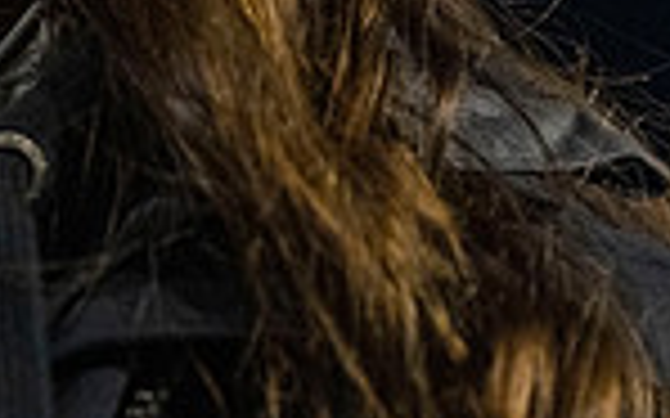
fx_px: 4198
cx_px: -270
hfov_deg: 8.9
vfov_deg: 5.6
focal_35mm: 230
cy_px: -335
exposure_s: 1/500
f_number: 4
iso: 2500
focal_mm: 58
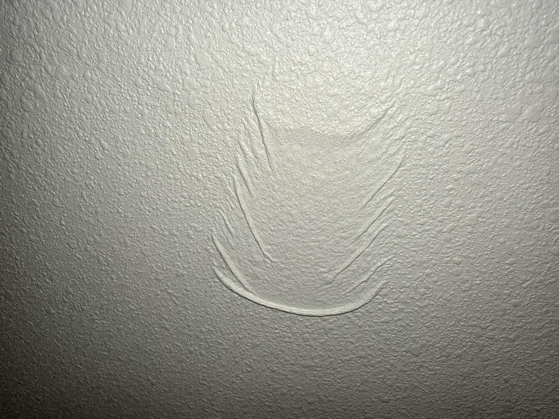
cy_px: 210
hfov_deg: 69.4
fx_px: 404
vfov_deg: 54.9
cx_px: 280
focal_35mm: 25
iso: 64
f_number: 2.2
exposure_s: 1/99
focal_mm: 2.22
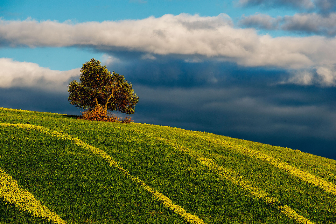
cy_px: 112
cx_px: 168
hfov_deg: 11.1
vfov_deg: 7.4
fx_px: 1727
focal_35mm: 185
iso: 200
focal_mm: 185
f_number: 8
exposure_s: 1/400
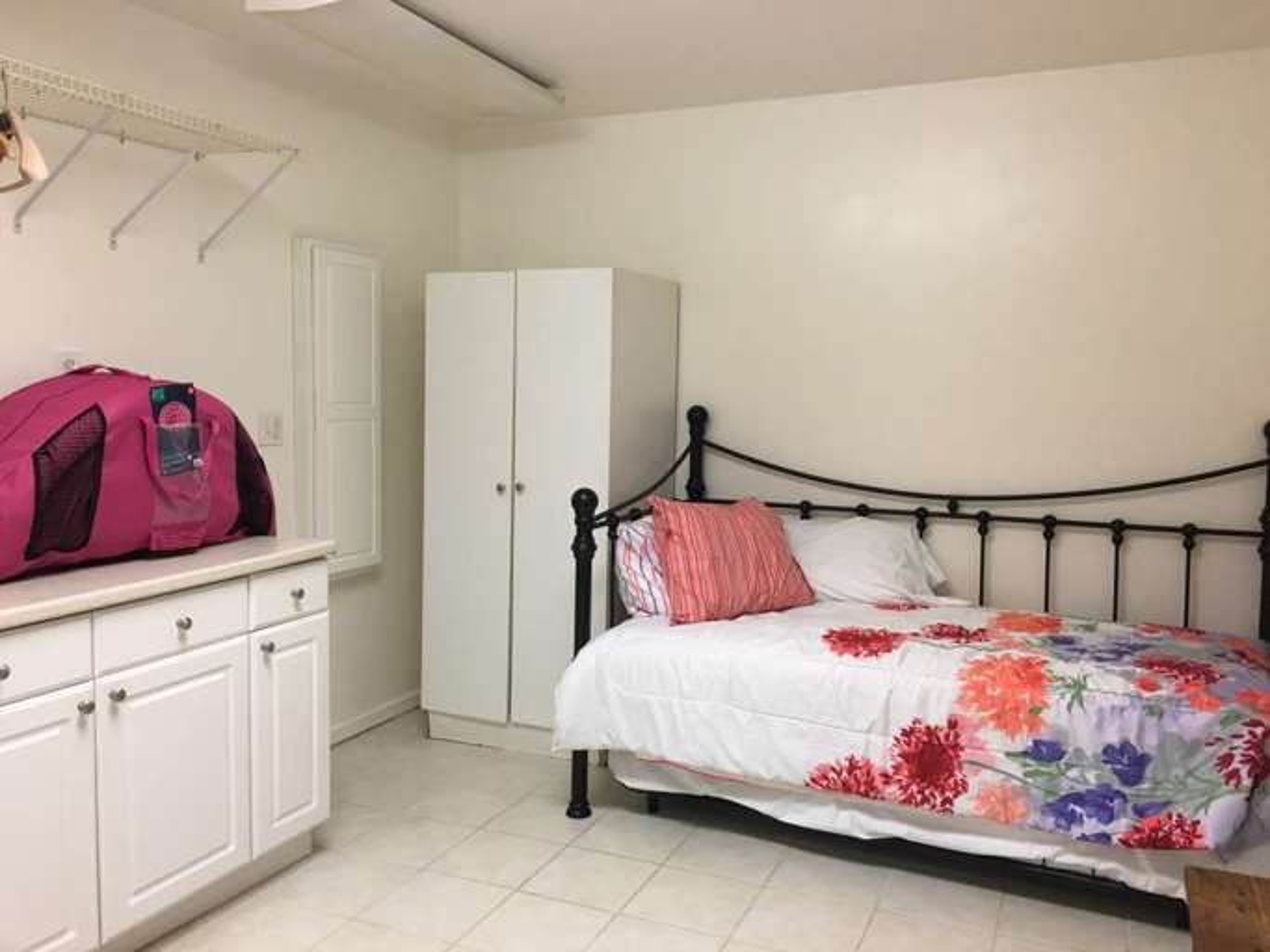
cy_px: 476
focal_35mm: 29
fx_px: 1064
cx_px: 635
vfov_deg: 48.2
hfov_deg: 61.7
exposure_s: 1/30
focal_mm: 4.15
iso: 32
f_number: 2.2
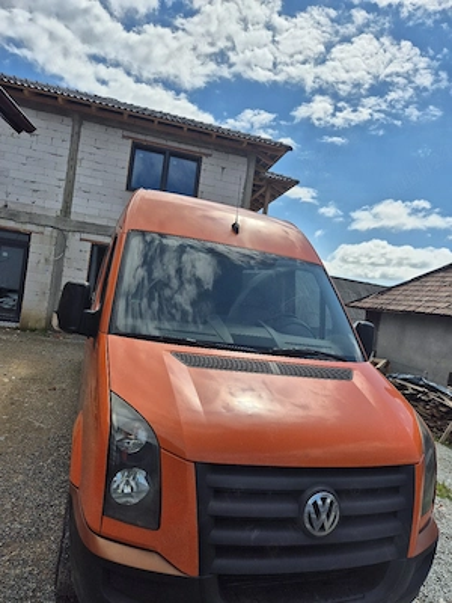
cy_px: 302
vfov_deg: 73.9
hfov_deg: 58.9
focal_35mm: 23
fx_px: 400
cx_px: 226
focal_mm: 5.4
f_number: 1.8
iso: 25
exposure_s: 1/5000
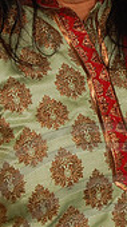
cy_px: 68
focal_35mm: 188
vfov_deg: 11.5
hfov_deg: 6.4
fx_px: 1130
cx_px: 183
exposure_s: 1/200
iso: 400
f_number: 5.6
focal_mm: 35
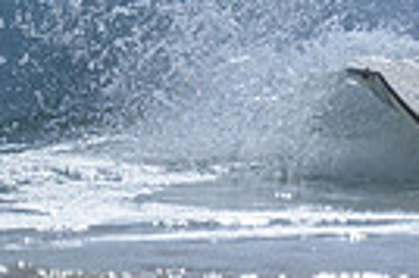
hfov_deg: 0.4
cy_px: -260
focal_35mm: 4765
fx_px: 55391
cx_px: 1236
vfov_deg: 0.3
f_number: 6.3
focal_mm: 800
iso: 140
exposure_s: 1/2000
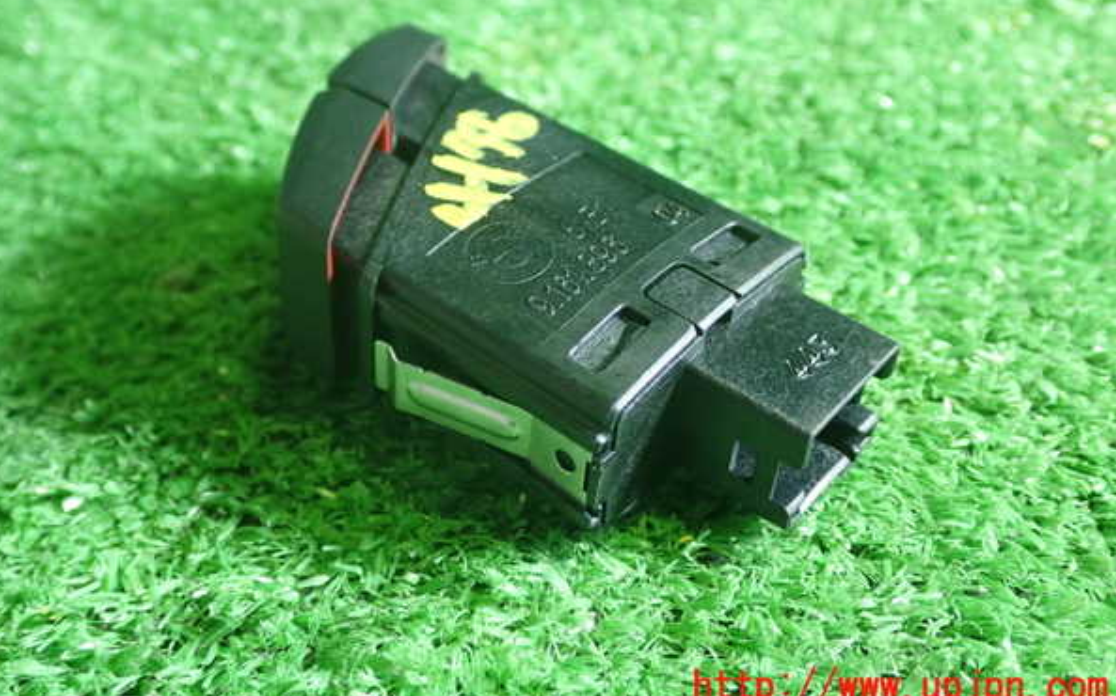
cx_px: 553
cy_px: 288
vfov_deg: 29.1
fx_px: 1338
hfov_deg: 45.3
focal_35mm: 44
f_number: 2.8
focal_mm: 7.31
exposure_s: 1/40
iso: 640
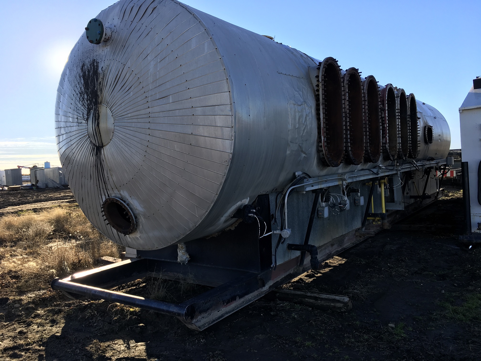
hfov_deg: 61.7
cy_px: 180
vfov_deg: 48.2
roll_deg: +2.7
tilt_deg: -0.8
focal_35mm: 29
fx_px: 403
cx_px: 240
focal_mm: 4.15
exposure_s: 1/705
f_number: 2.2
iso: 25
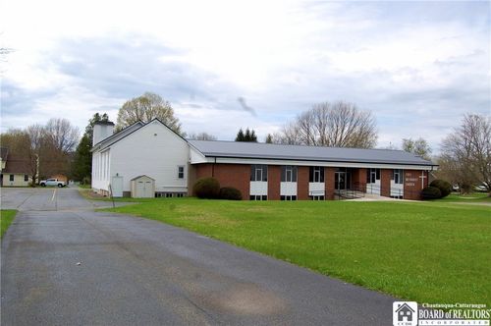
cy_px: 163
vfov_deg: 38.3
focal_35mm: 34
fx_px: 470
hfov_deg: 55.2
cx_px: 246
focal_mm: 23
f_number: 9
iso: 200
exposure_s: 1/320
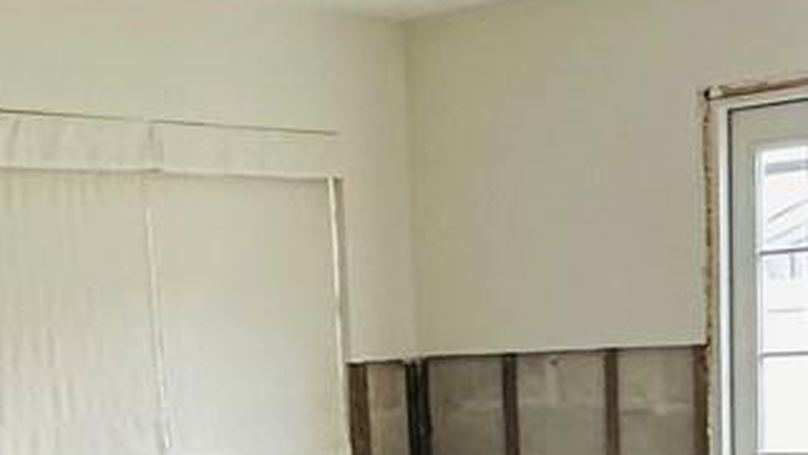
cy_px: 588
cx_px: 204
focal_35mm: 76
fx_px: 1629
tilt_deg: -6.7
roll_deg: +4.0
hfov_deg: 27.5
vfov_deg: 15.2
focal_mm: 2.22
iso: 200
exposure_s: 1/99
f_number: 2.2
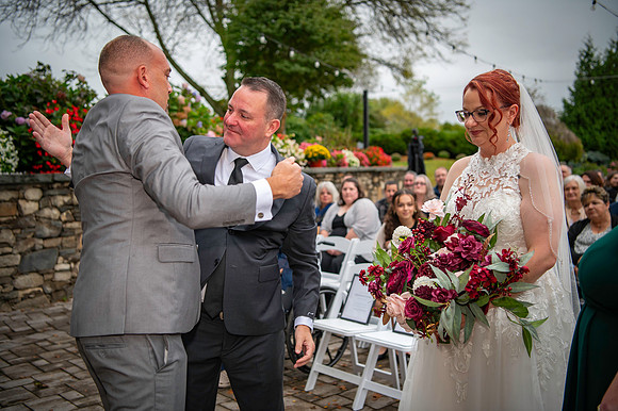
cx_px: 309
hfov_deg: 48.5
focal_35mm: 40
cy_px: 206
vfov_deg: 33.4
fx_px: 686
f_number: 2.8
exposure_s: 1/640
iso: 800
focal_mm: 40
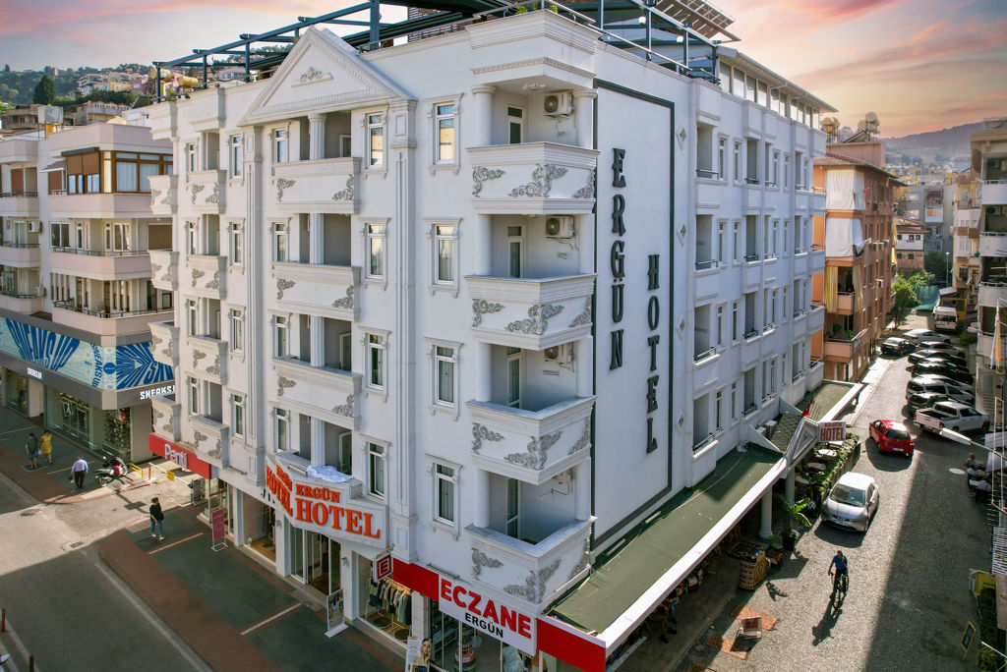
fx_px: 616
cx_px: 504
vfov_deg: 57.3
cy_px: 336
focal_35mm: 22
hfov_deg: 78.5
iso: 100
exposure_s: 1/200
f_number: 2.8
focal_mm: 8.38
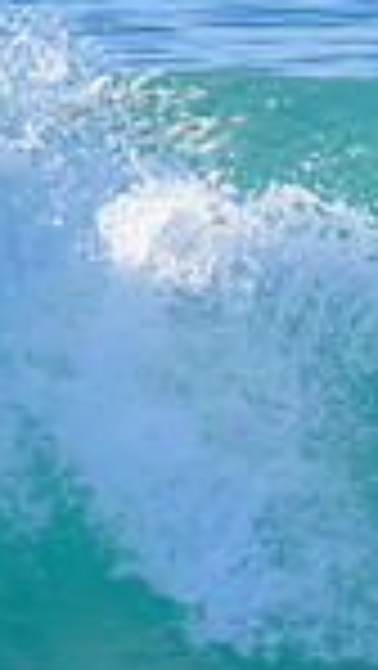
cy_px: 269
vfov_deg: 0.6
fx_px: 67668
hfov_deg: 0.3
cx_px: 1129
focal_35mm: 3804
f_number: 11
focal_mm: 800
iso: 1800
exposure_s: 1/2000
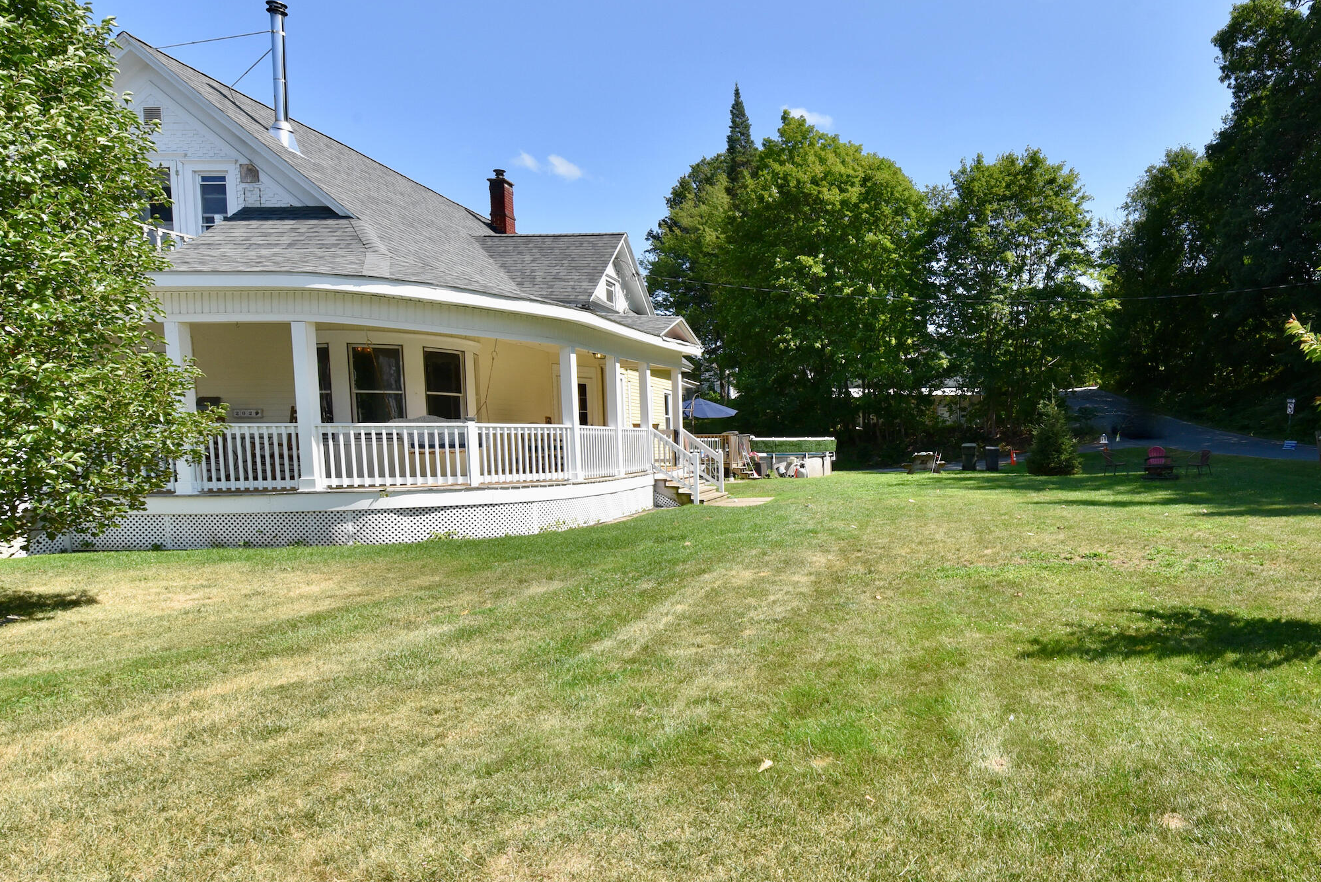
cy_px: 506
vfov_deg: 59.3
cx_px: 961
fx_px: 771
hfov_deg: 76.3
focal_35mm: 21
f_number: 13
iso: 800
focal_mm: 14
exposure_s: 1/640
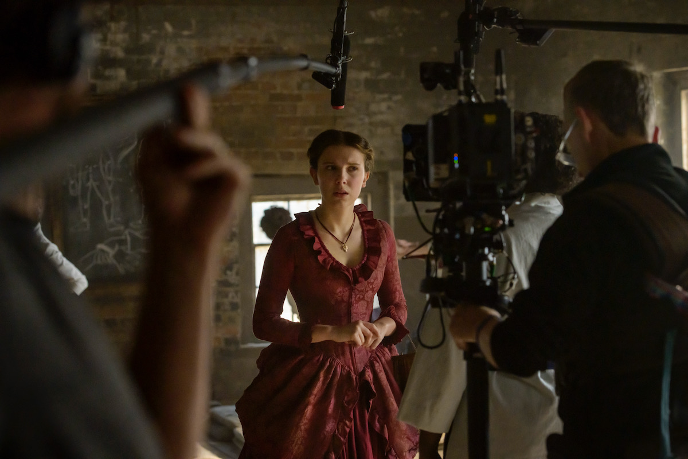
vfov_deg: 15.2
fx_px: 1720
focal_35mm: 90
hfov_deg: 22.6
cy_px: 230
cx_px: 344
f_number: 5
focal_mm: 90
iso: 3200
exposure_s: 1/1000
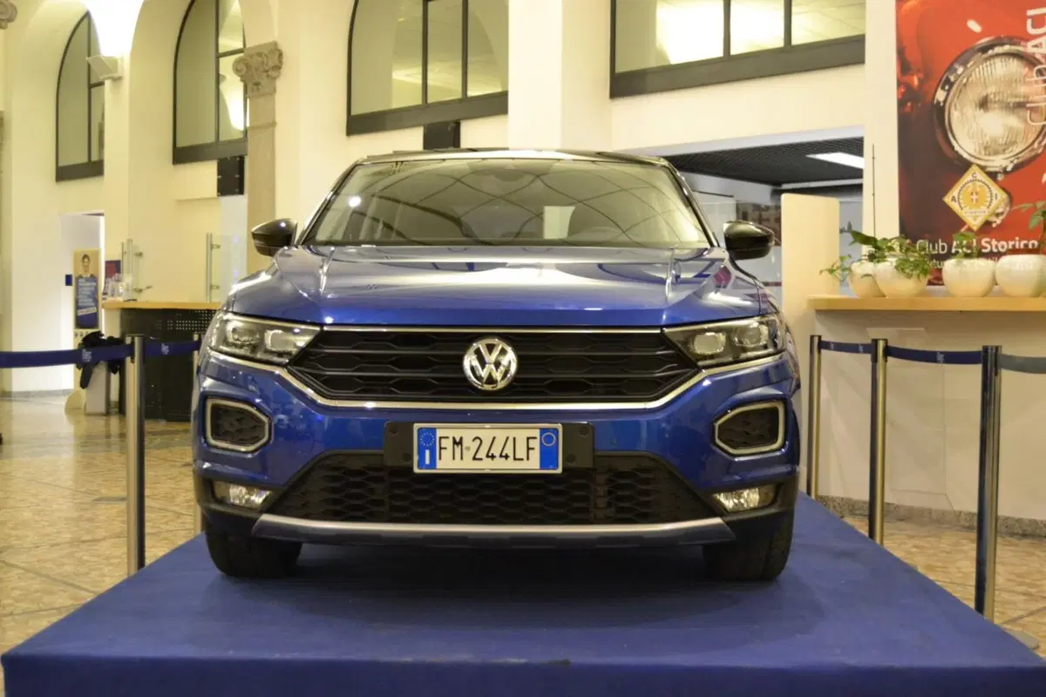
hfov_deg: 46.4
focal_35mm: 42
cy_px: 348
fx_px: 1220
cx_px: 523
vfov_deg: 31.9
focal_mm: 28
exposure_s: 1/40
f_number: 4
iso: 3200
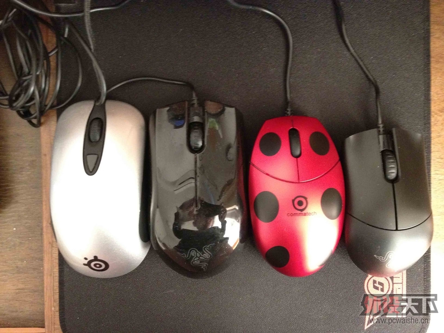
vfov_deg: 40.7
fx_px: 449
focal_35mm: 35
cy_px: 166
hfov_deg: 52.6
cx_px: 222
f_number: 2.4
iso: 400
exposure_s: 1/17
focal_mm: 4.28
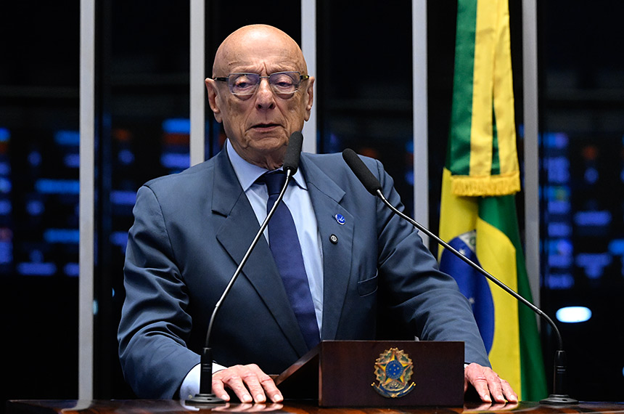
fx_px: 1990
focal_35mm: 115
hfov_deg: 17.8
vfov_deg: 11.9
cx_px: 312
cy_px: 207
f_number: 4
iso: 6400
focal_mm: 115
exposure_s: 1/200
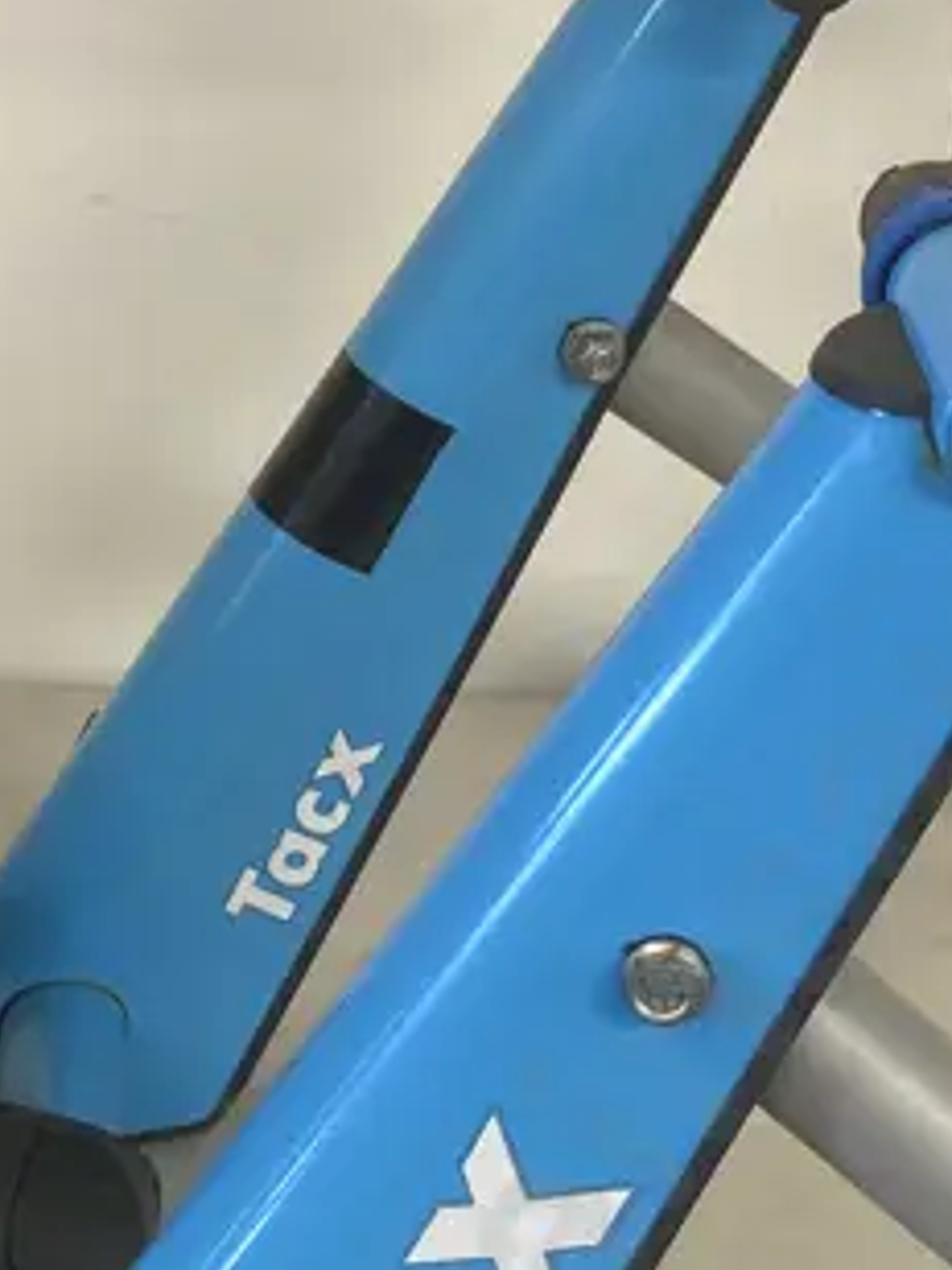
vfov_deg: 20.9
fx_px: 3410
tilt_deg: -31.0
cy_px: 961
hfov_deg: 15.8
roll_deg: -4.3
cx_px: 767
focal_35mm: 93
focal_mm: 3.99
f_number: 1.8
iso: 64
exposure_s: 1/50
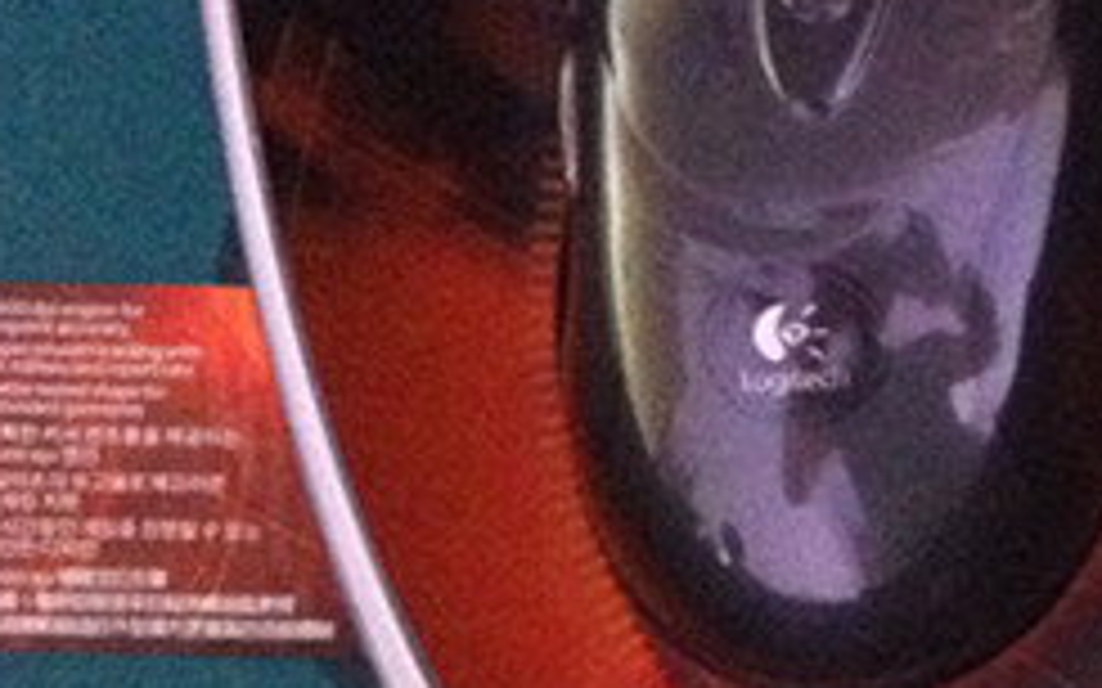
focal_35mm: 118
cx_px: 1732
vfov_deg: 11.1
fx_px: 3543
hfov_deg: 16.0
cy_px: 288
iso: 1000
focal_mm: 3.85
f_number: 2.8
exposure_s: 1/17
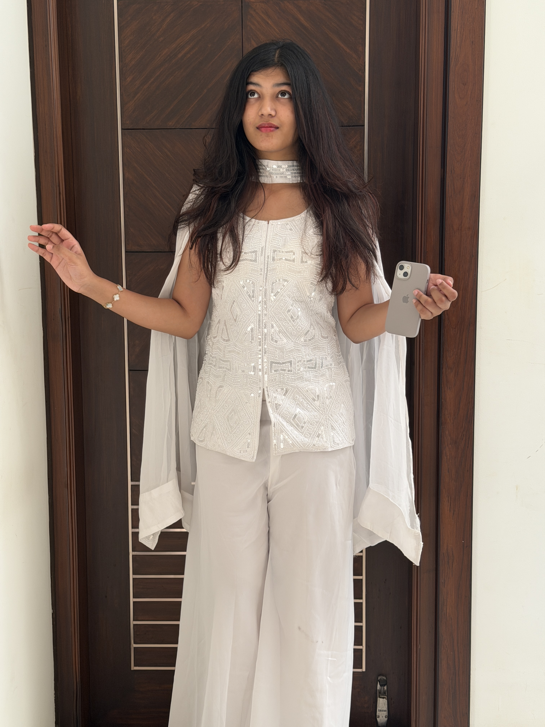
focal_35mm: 48
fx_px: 1008
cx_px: 272
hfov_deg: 30.3
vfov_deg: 39.7
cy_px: 364
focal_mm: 6.76
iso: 80
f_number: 1.78
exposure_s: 1/50
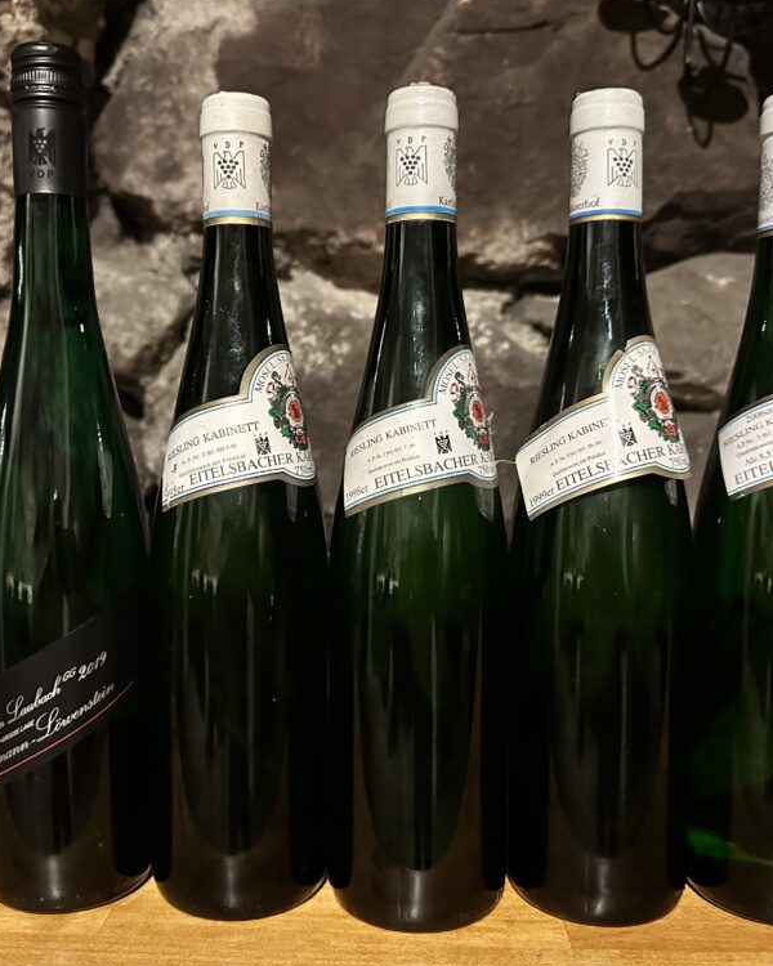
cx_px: 365
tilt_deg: -5.9
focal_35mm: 32
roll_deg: -1.8
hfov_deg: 45.8
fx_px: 915
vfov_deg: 55.7
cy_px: 486
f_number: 1.78
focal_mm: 6.86
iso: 1000
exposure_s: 1/33
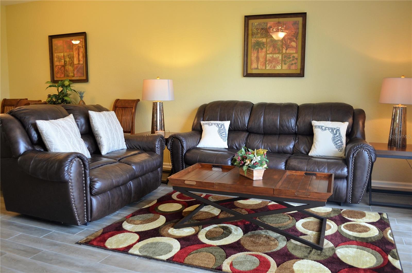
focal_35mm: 27
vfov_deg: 47.7
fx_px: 308
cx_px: 206
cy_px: 136
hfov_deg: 67.5
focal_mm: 18
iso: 640
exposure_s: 1/60
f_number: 4
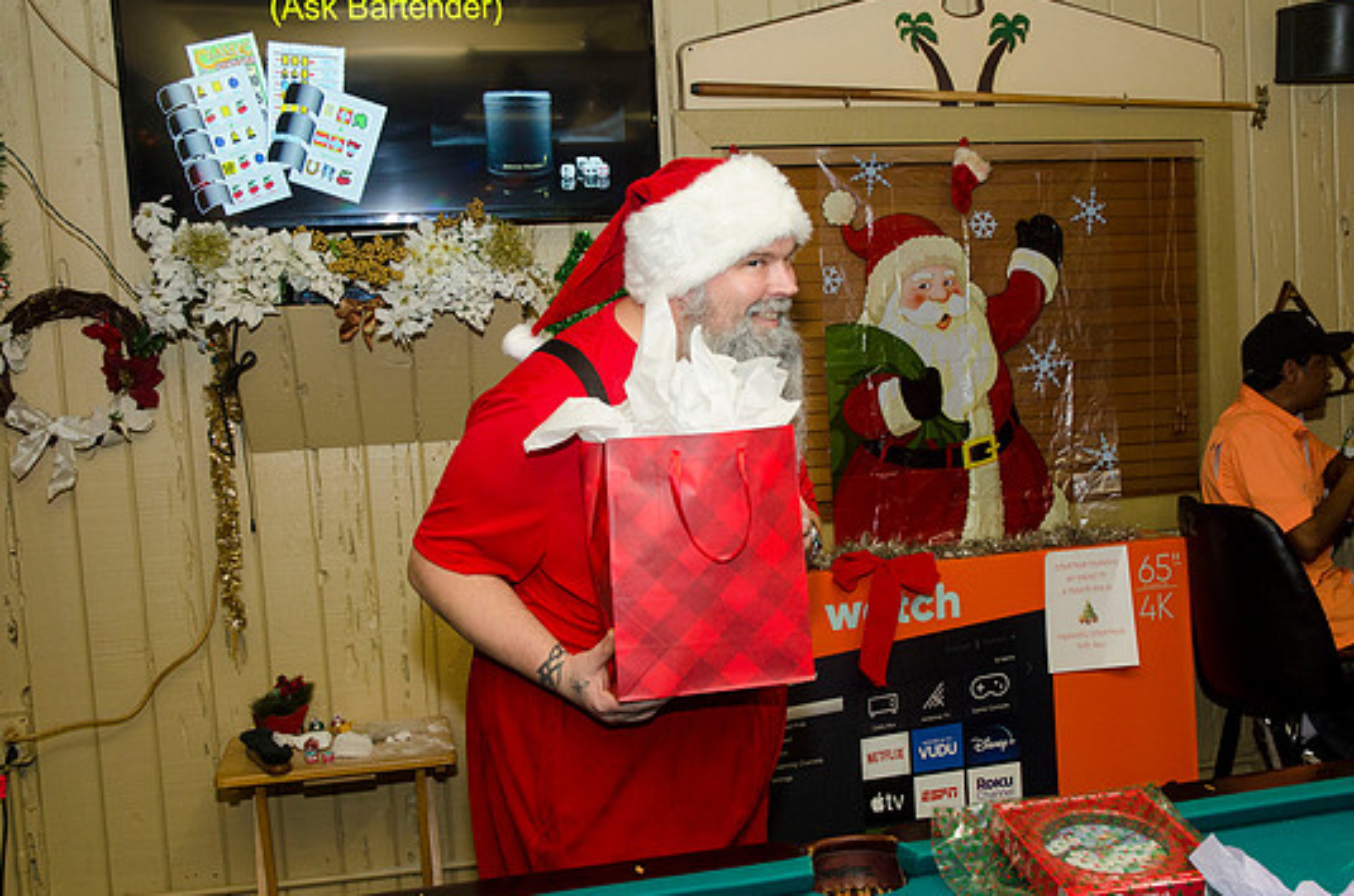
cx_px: 716
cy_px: 456
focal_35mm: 39
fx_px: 1463
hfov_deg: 49.6
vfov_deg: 34.0
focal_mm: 24
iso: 400
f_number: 5.6
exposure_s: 1/60
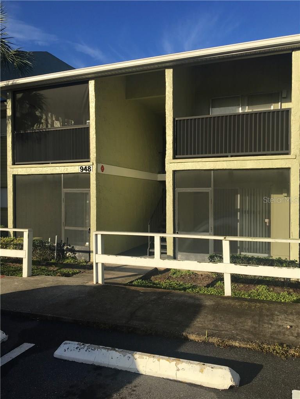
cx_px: 150
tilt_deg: -0.3
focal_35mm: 29
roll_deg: -0.7
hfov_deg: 48.2
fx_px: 335
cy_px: 200
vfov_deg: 61.7
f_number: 2.2
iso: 25
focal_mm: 4.15
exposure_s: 1/1672
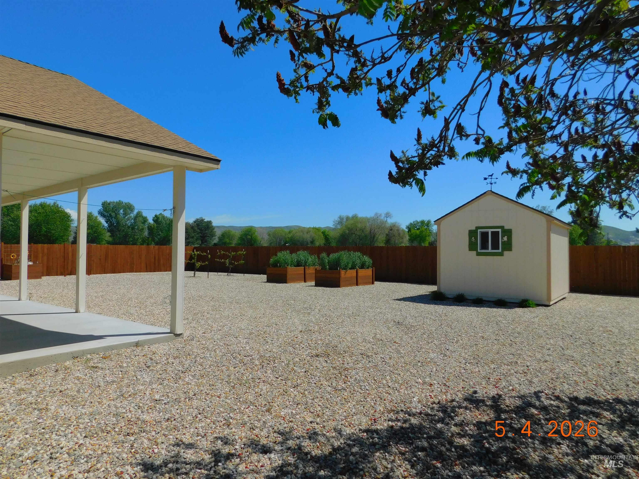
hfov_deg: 73.9
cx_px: 320
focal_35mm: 23
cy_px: 240
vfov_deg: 58.9
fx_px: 425
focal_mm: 4
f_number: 6
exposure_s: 1/800
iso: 125
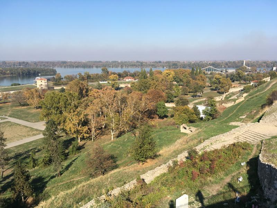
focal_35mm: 29
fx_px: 232
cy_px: 104
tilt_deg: -11.3
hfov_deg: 61.7
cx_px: 138
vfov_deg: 48.2
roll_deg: -0.1
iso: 25
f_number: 2.2
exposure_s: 1/1282
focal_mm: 4.15
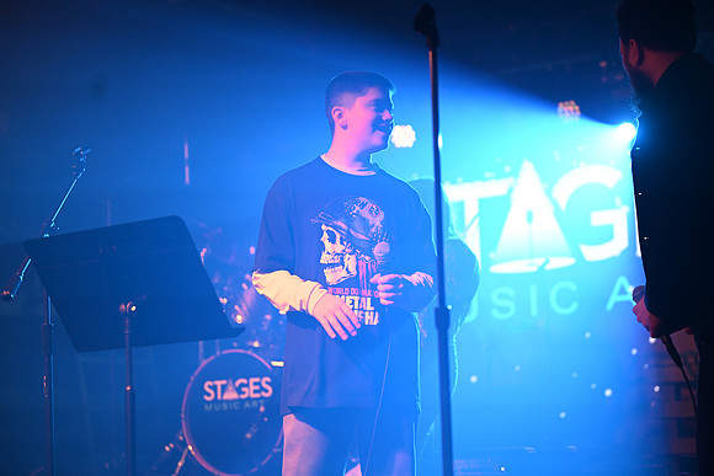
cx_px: 357
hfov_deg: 24.8
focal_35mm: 82
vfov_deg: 16.7
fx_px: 1627
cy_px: 238
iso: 1600
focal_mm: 82
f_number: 2.8
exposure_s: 1/400
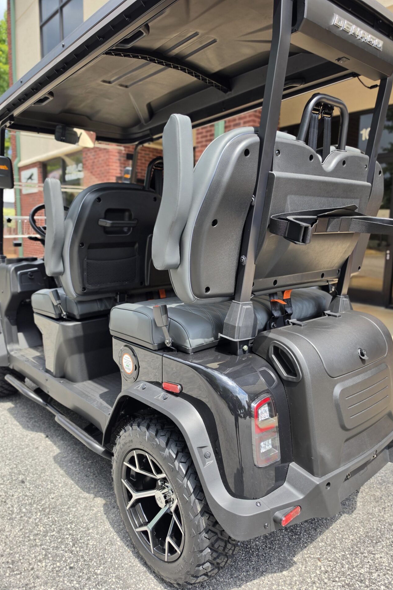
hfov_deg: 53.1
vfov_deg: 73.7
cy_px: 295
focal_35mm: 24
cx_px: 199
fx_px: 393
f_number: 1.4
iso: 10
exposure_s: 1/217
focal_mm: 6.5
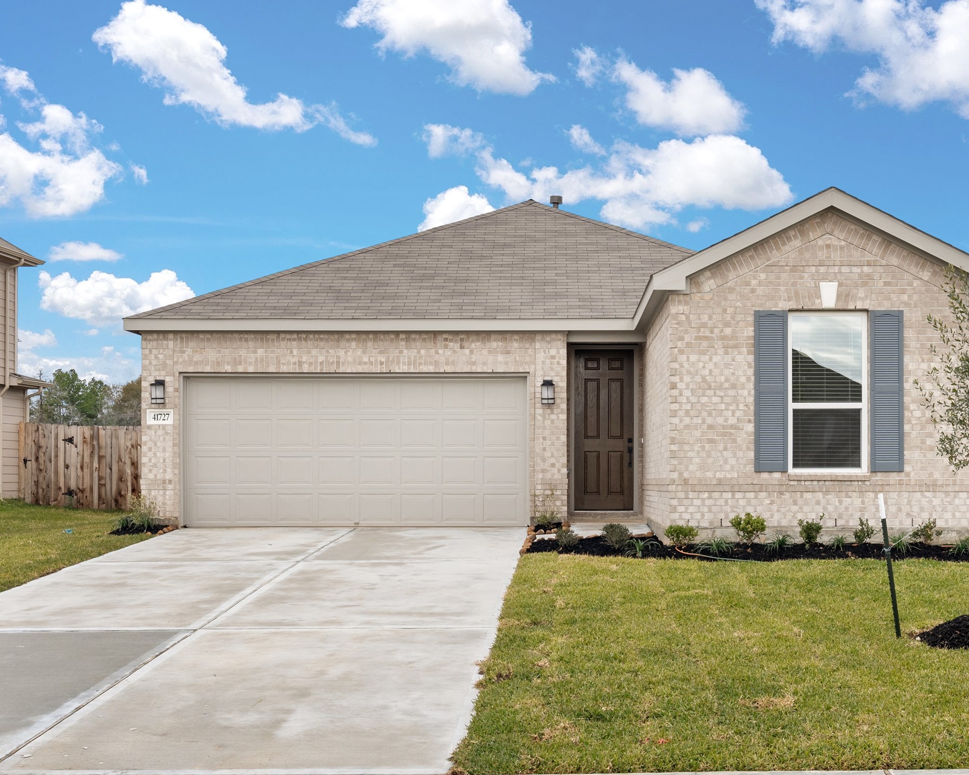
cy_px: 384
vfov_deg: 31.4
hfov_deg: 38.7
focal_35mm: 48
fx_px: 1377
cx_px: 563
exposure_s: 1/160
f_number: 9
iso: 320
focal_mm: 28
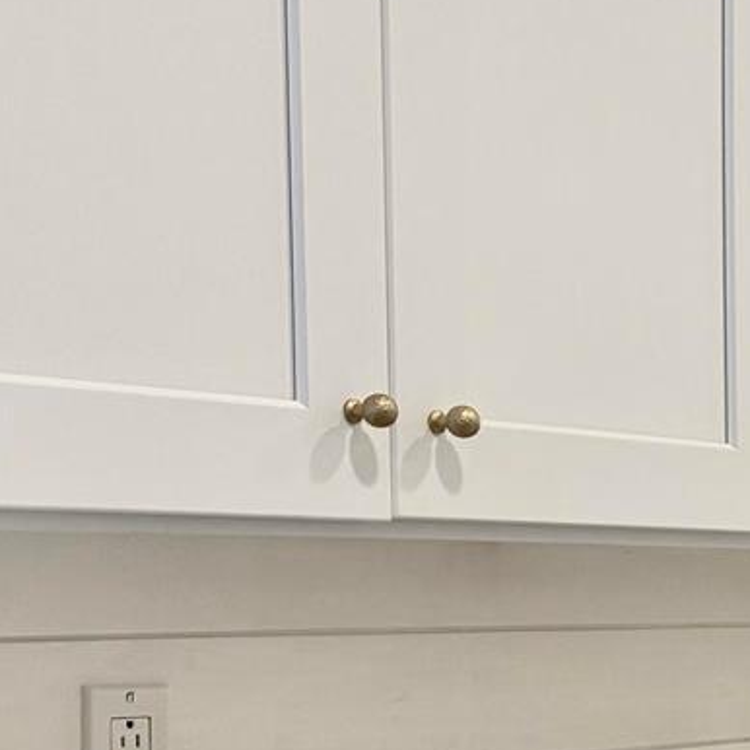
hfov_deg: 16.9
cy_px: 826
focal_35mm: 88
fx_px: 2157
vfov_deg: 18.9
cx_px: 1273
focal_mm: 6.76
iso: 160
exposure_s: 1/236
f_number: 1.78
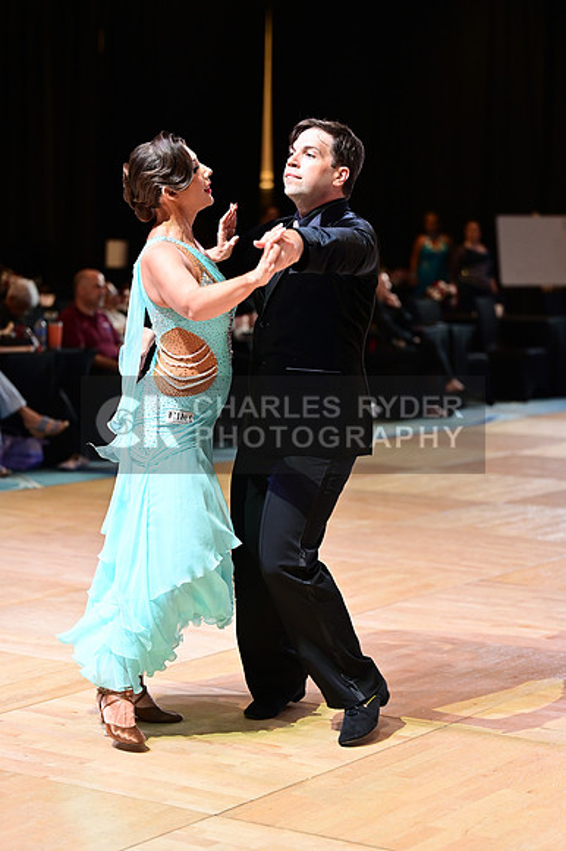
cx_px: 283
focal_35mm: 85
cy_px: 426
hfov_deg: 16.1
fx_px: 2007
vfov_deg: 23.9
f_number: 2.8
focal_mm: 85
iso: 2000
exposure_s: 1/500
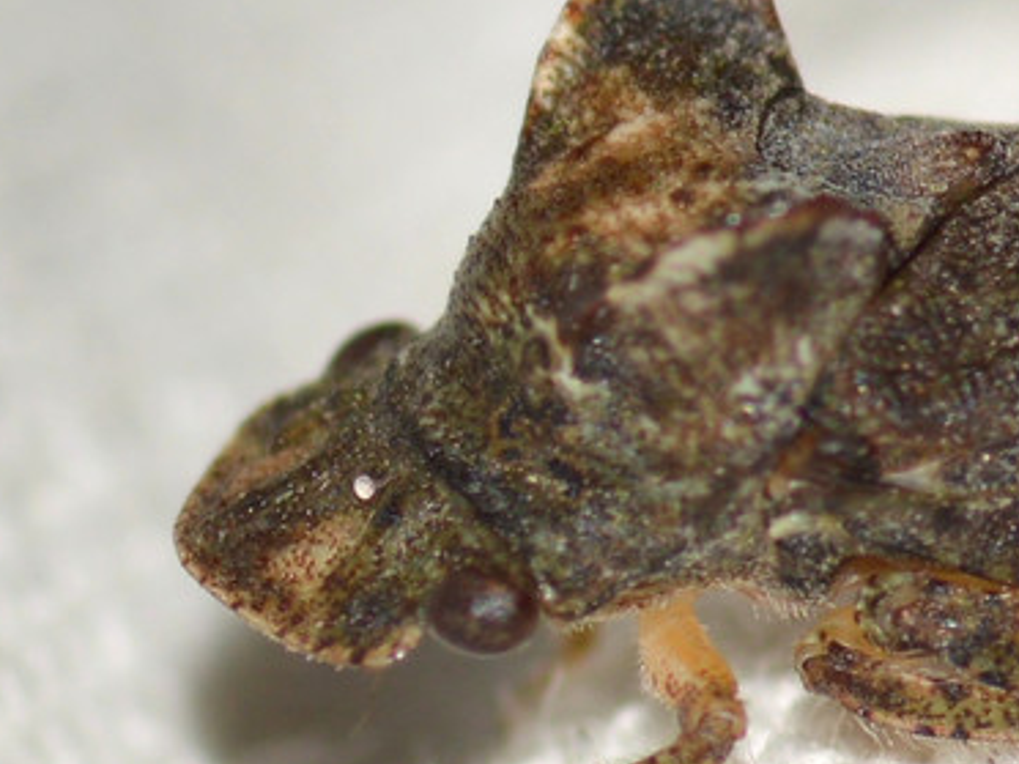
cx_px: 1120
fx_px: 10951
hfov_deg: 5.3
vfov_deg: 4.0
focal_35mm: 372
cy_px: 449
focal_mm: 100
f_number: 13
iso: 100
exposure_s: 1/200
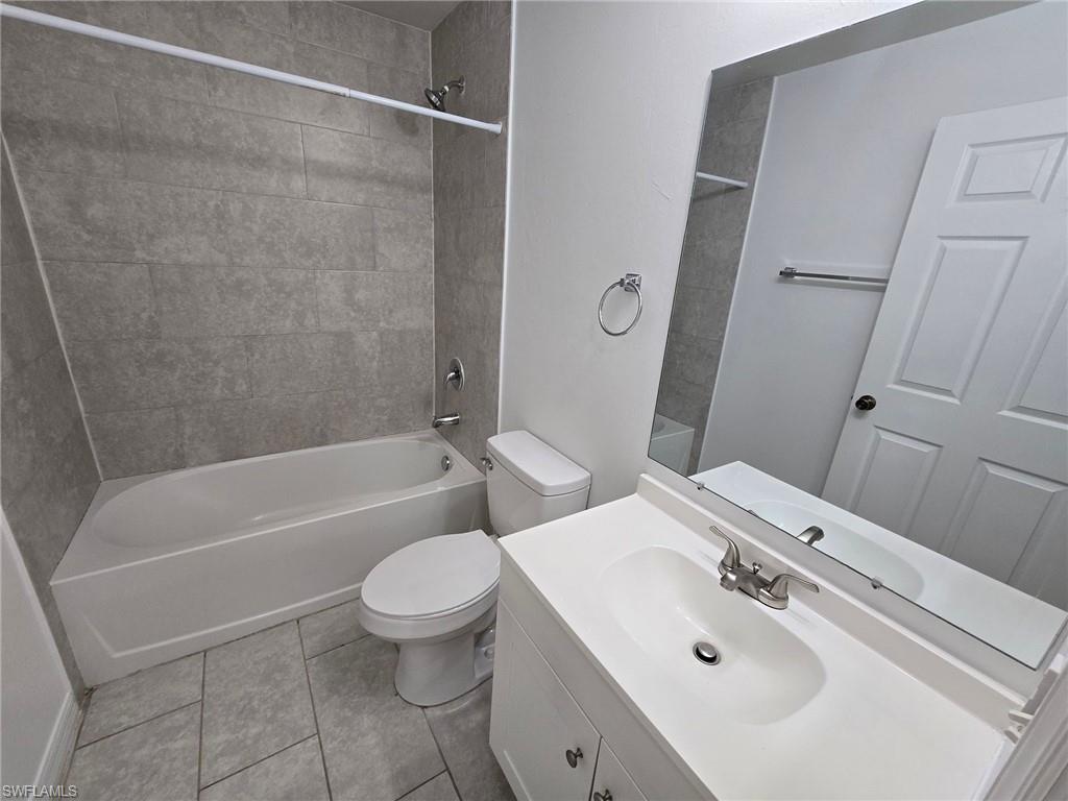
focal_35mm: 13
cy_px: 400
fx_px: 401
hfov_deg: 106.2
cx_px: 534
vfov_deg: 89.9
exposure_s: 1/60
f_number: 2.2
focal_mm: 2.2
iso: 100
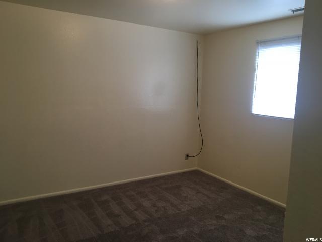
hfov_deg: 61.7
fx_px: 270
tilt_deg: -7.9
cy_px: 121
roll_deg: -1.4
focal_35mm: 29
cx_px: 161
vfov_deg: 48.2
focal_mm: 4.15
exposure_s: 1/30
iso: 32
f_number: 2.2
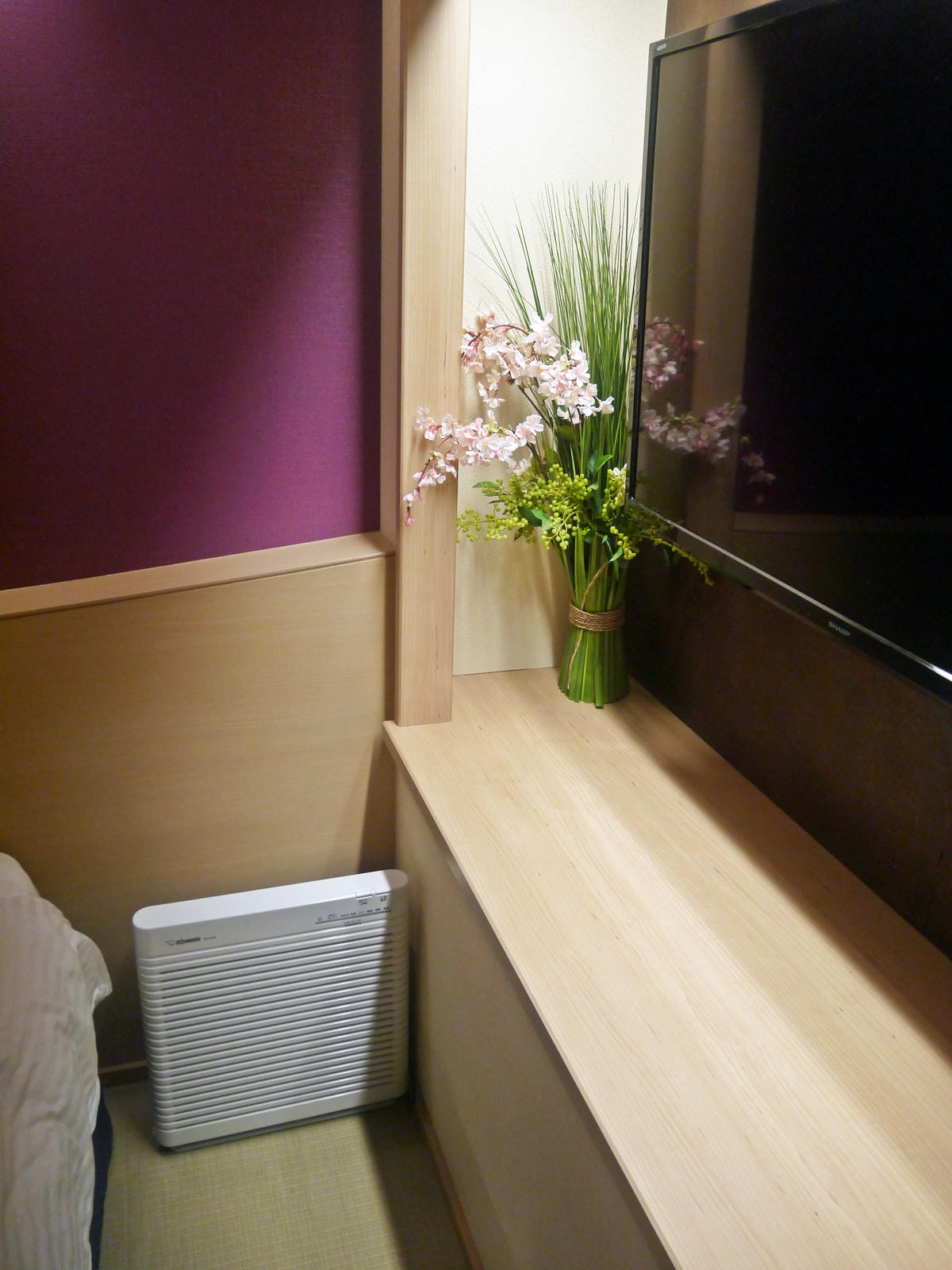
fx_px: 1027
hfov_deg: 49.7
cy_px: 635
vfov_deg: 63.4
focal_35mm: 28
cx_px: 476
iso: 500
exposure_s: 1/60
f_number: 3.5
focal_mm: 14
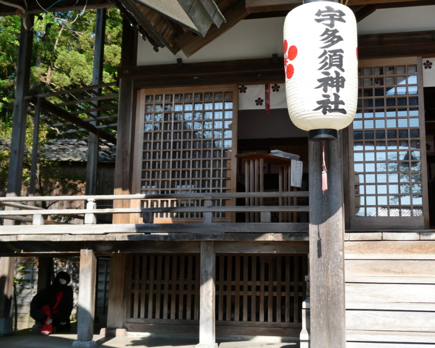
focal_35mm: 46
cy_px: 174
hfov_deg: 40.3
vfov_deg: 32.8
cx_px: 228
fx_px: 592
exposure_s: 1/320
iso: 80
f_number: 3.9
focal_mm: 7.8
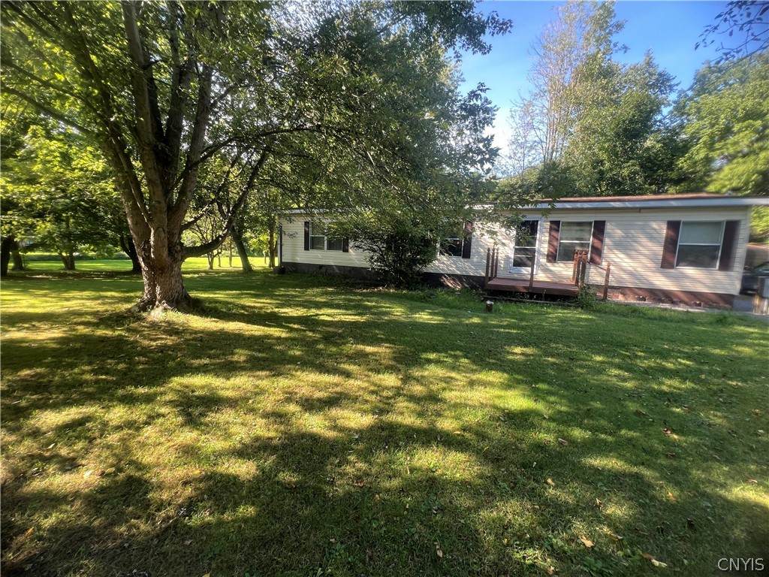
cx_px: 384
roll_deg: -2.1
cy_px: 288
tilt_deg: -9.2
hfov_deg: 106.2
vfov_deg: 89.9
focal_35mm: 13
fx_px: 289
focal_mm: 1.57
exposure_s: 1/99
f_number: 1.8
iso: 40
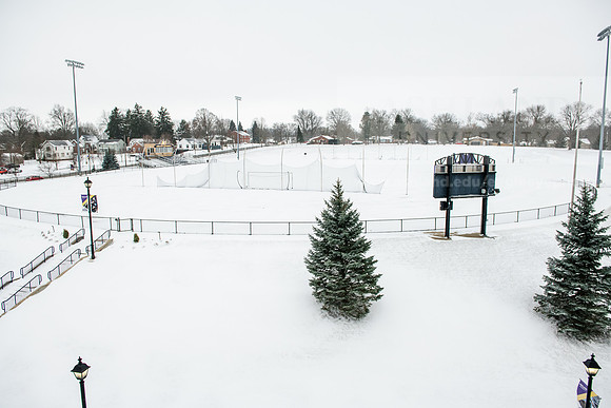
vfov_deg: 48.0
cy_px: 204
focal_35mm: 27
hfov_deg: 67.4
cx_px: 306
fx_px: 458
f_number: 5
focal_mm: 27
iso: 400
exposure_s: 1/250
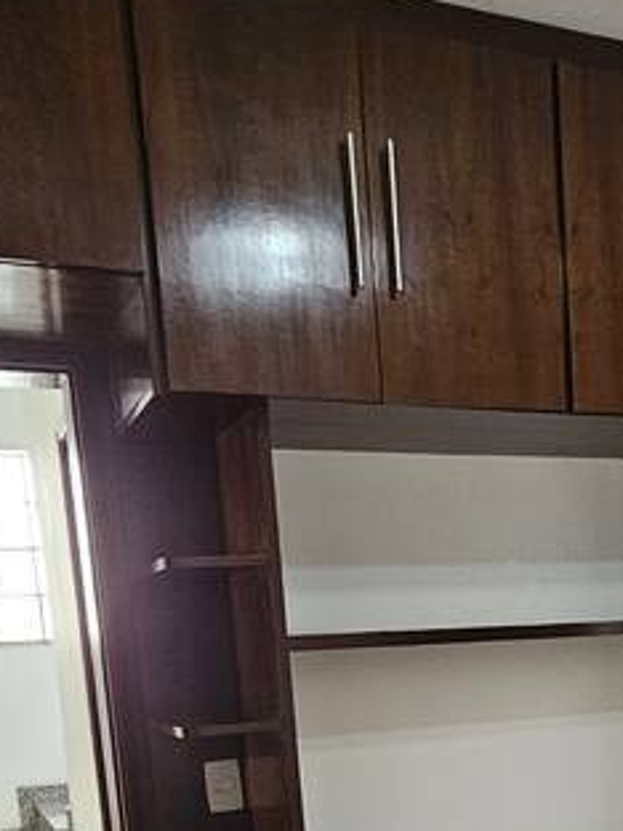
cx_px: 570
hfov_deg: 30.6
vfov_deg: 37.1
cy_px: 852
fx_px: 1080
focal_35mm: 45
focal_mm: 2.2
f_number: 2.2
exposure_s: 1/40
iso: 400
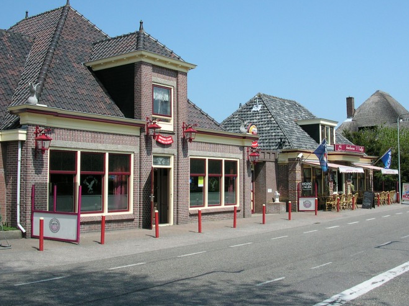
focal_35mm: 45
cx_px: 233
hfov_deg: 42.0
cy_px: 149
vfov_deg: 32.2
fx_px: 531
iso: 100
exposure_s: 1/456
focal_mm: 5.6
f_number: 4.5
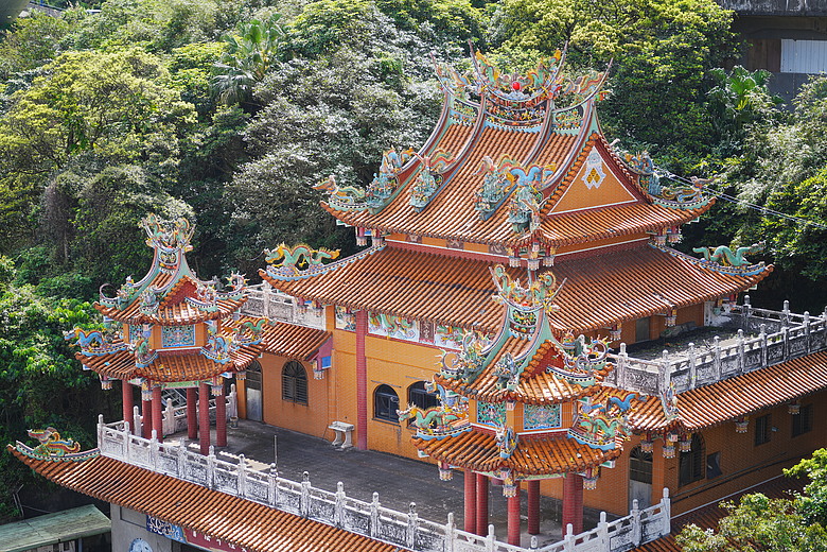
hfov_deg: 28.8
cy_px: 276
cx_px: 414
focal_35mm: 70
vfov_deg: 19.5
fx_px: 1608
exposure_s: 1/640
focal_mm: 70
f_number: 2.8
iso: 100
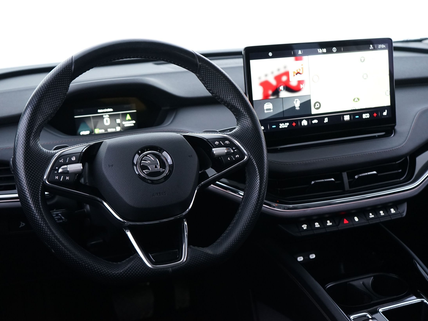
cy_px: 158
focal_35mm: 43
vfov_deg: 33.6
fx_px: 532
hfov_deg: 43.8
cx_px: 204
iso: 2000
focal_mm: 39
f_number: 4
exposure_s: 1/15
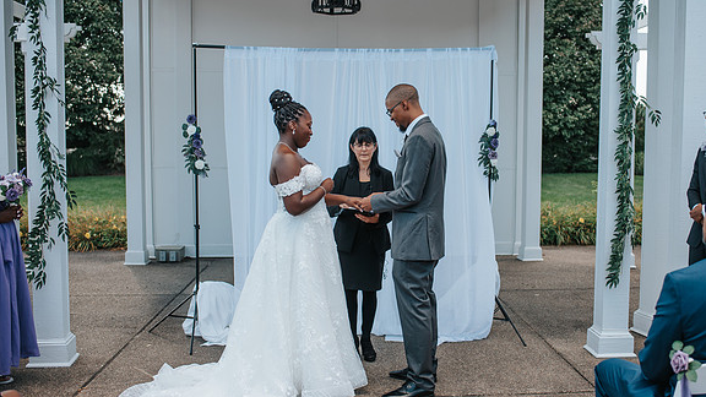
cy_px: 200
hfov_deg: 48.3
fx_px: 786
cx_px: 390
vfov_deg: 28.3
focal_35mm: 42
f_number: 2.8
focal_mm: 35
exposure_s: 1/640
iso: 100
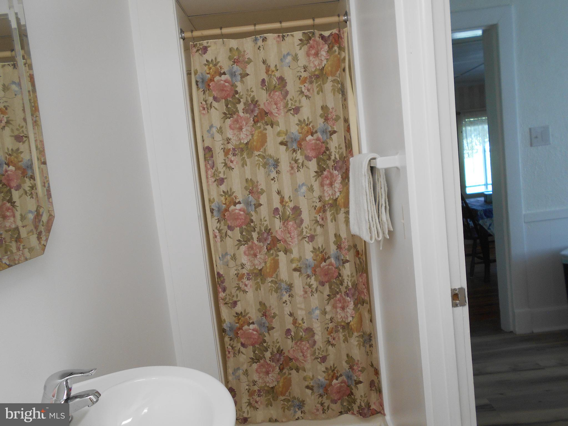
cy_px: 213
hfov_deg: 67.3
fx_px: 427
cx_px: 284
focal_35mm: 26
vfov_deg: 53.1
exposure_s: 1/30
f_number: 3.2
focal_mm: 4.6
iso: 140
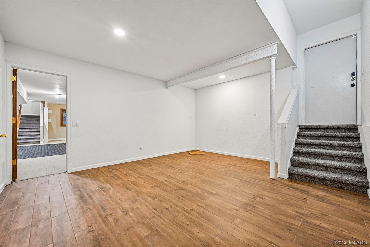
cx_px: 185
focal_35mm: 14
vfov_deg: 81.2
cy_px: 124
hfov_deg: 104.3
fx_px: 144
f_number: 10
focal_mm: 14
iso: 400
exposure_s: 1/3.33
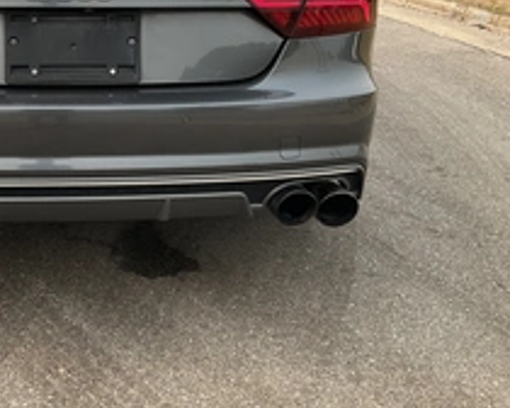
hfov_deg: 33.2
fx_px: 815
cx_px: 68
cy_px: 80
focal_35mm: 54
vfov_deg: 27.5
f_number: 1.8
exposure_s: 1/642
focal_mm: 3
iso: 25
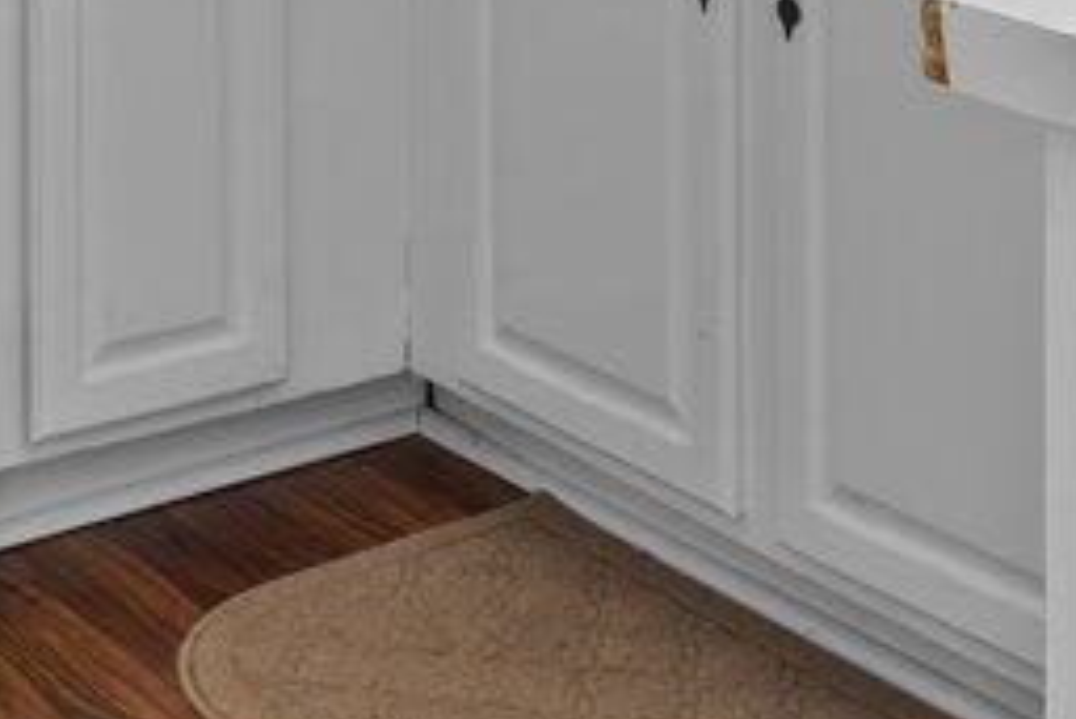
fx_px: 3349
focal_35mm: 112
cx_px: 395
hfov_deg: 18.2
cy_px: -822
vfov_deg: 10.9
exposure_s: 4
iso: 100
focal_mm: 14
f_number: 9
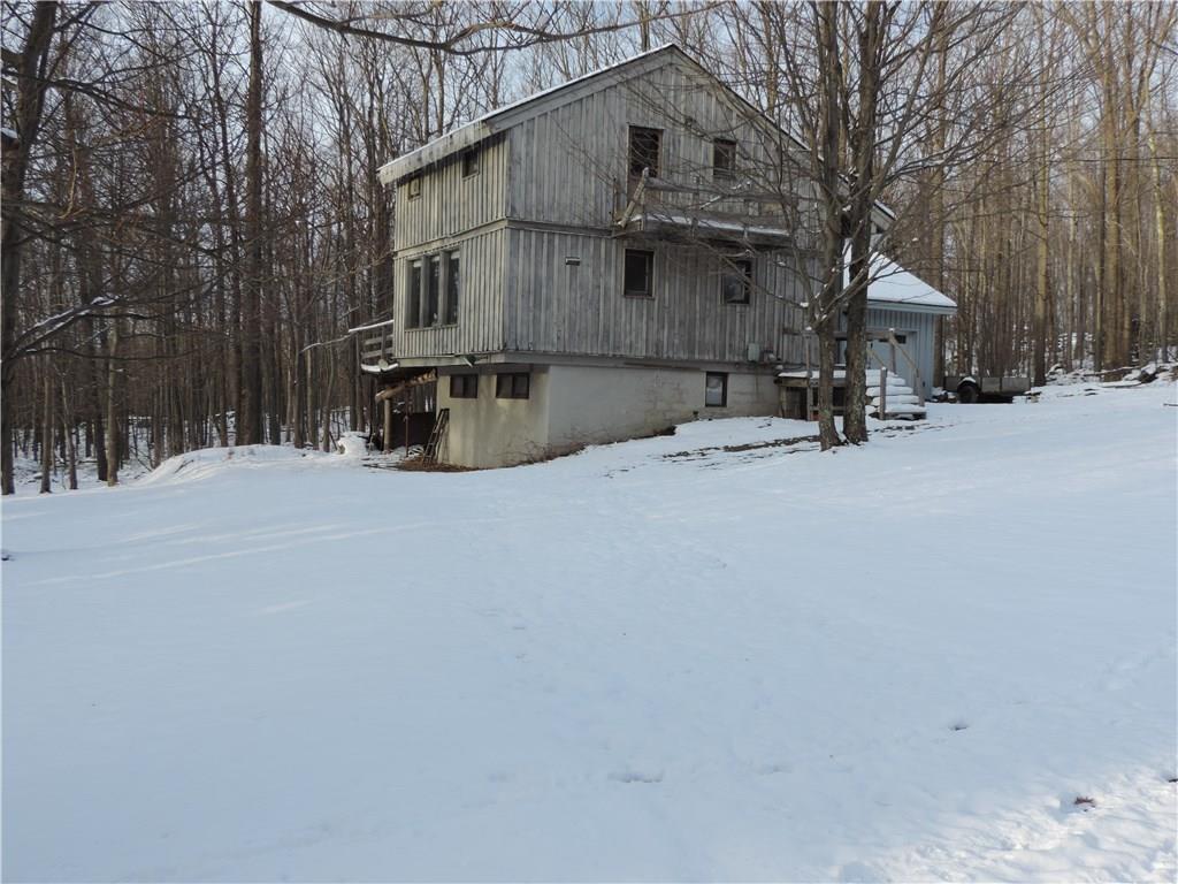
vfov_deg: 40.7
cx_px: 589
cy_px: 442
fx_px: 1191
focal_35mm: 35
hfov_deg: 52.6
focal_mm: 6.2
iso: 80
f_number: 3.3
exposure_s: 1/320
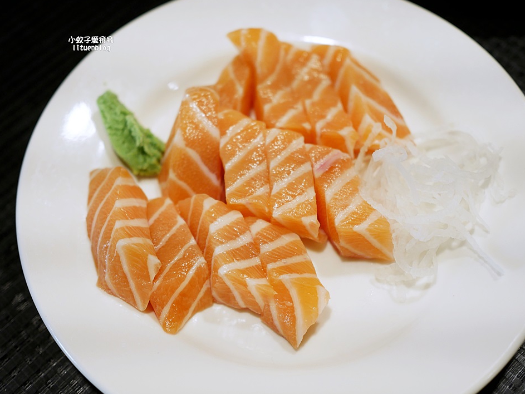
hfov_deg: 36.2
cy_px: 186
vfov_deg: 27.5
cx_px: 258
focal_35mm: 53
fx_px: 804
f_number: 1.8
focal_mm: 25
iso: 200
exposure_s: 1/160
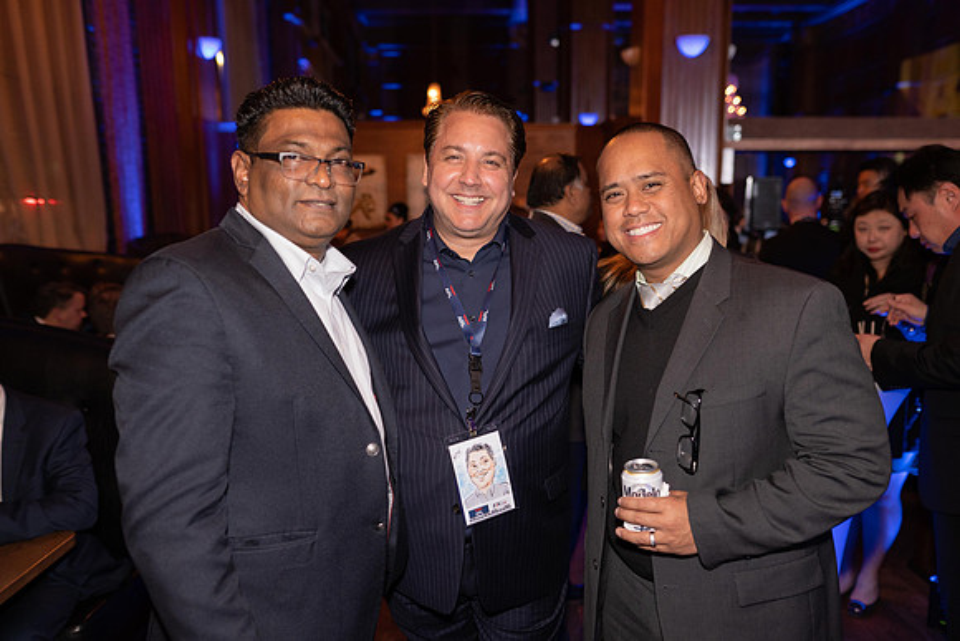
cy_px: 355
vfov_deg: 48.6
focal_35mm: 27
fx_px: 708
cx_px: 483
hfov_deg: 68.3
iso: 1600
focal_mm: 24
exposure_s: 1/200
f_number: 2
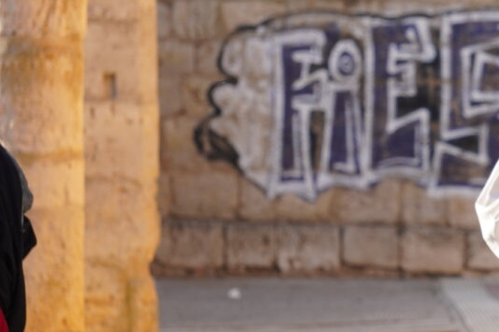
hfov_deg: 4.5
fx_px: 6291
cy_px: 266
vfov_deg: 3.0
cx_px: 531
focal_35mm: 454
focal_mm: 126
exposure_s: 1/200
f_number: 5.6
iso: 125
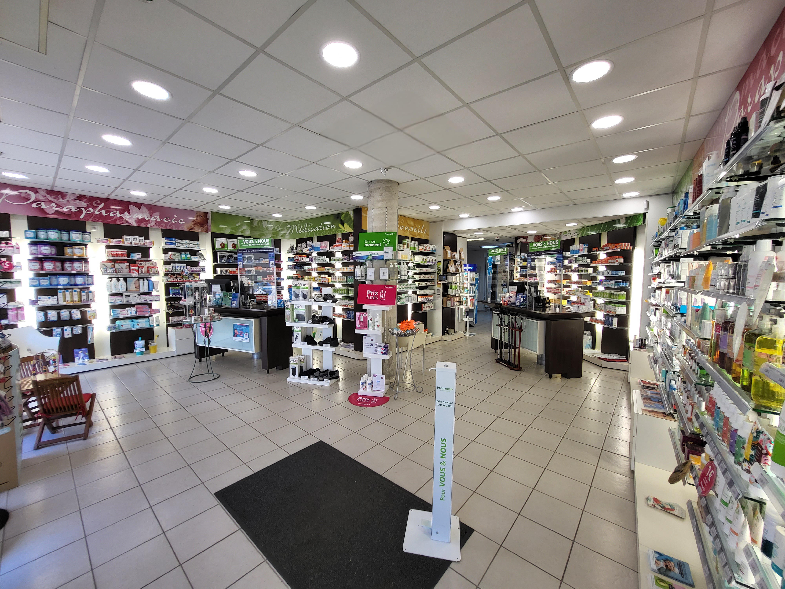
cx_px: 392
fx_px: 295
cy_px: 294
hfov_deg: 106.2
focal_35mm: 13
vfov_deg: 89.9
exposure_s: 1/100
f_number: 2.2
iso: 64
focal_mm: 1.74
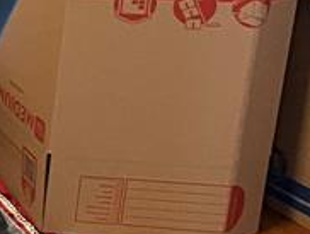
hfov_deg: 10.5
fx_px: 1309
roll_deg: +2.2
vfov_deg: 10.1
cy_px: -31
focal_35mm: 146
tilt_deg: -16.2
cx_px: -548
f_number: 1.5
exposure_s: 1/60
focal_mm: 5.7
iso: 320
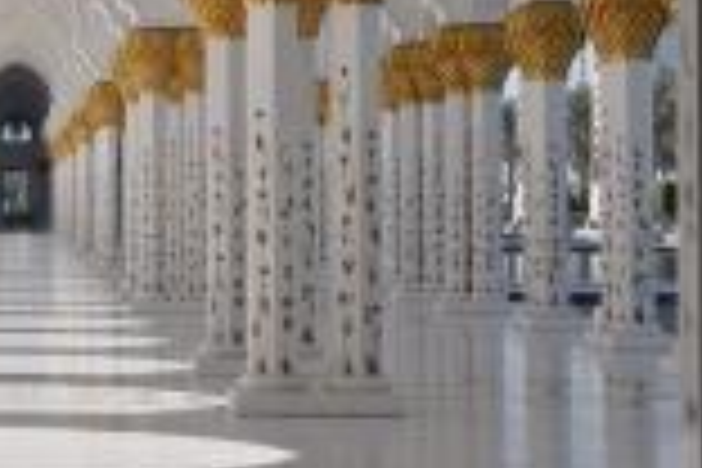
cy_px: 108
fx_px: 2691
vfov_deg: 9.9
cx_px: -40
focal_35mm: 138
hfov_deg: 14.6
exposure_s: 1/1600
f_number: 4.2
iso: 200
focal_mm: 32
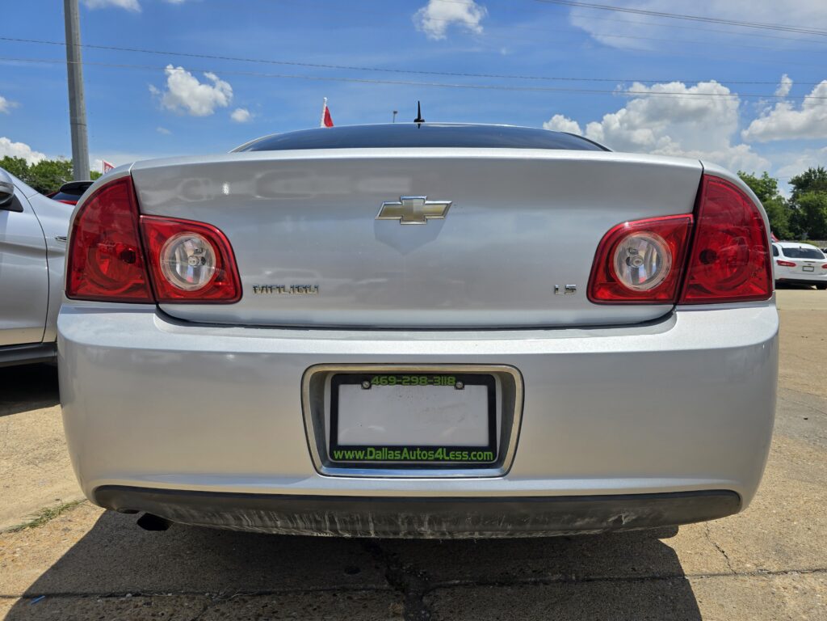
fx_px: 549
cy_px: 310
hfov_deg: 73.9
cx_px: 414
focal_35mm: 23
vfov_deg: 58.9
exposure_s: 1/1429
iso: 12
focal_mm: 6.3
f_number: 1.7
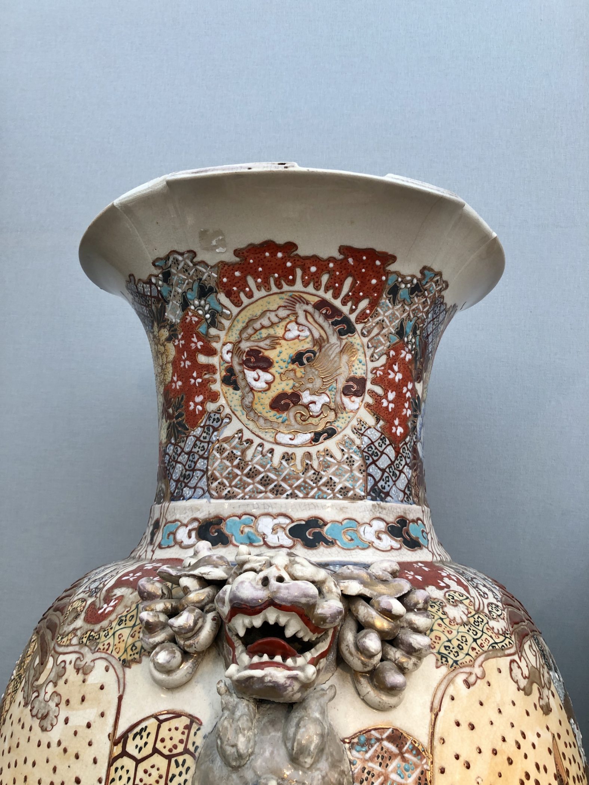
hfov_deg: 49.7
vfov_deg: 63.4
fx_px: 635
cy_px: 392
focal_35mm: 28
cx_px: 294
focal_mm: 4
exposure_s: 1/50
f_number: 1.8
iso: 25
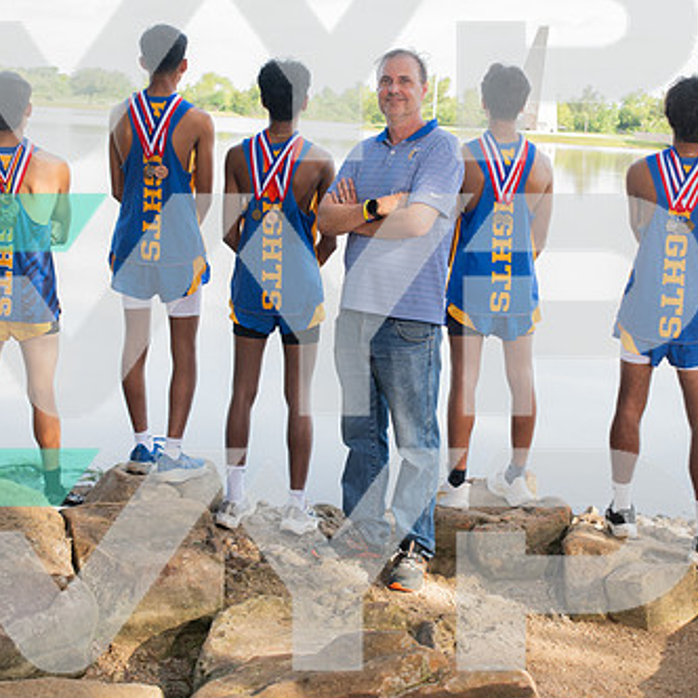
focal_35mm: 52
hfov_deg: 32.7
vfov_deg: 32.7
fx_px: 1186
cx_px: 423
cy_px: 306
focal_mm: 35
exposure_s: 1/320
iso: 250
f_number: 4.5
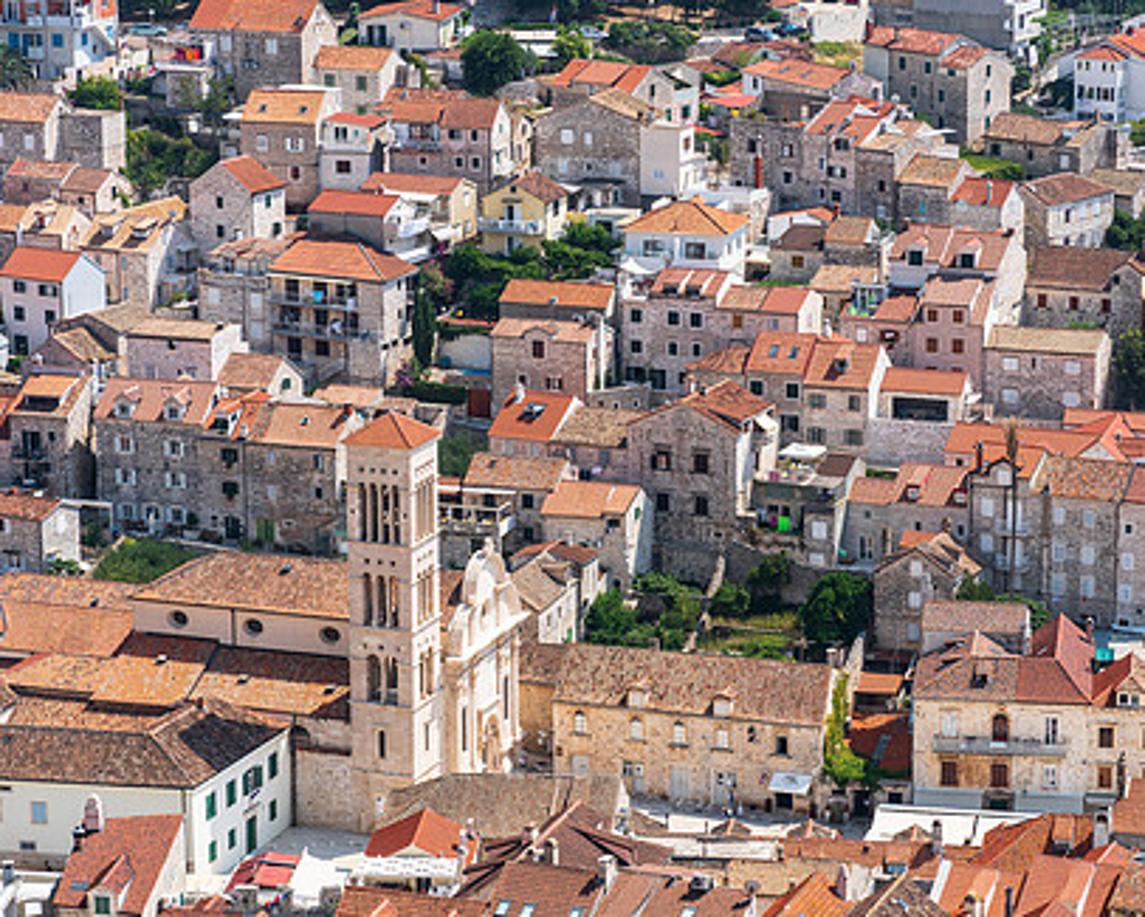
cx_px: 753
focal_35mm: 114
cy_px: 535
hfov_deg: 16.8
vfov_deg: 13.5
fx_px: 3864
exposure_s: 1/125
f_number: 8
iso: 200
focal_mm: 85
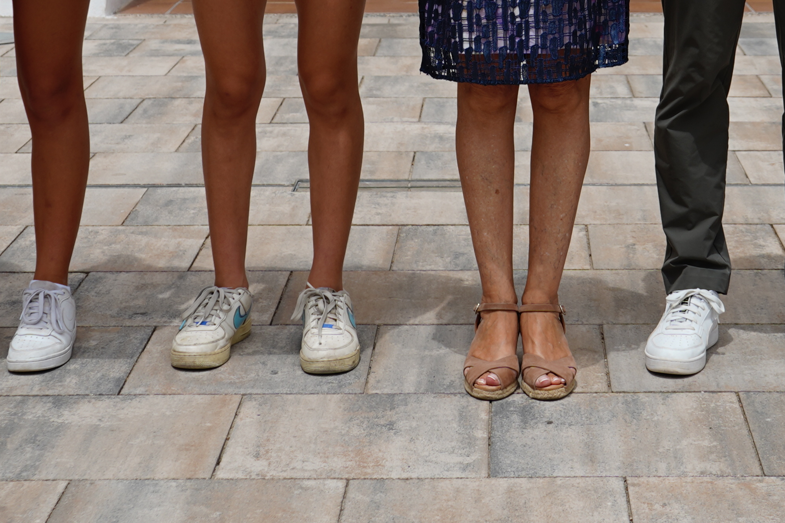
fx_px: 2158
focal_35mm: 99
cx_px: 549
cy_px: -259
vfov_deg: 13.1
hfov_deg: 20.5
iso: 64
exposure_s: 1/500
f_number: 5.6
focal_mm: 33
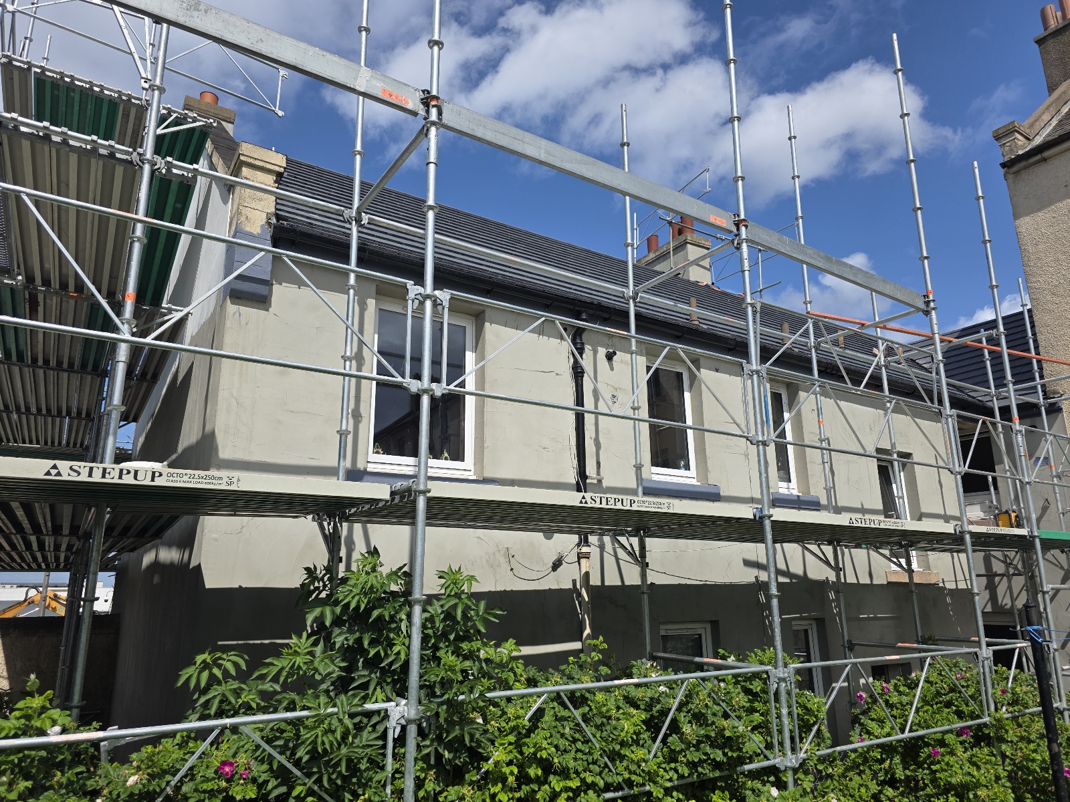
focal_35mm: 23
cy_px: 401
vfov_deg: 58.9
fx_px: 711
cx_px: 535
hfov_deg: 73.9
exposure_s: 1/10000
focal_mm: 6.3
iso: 80
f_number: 1.7
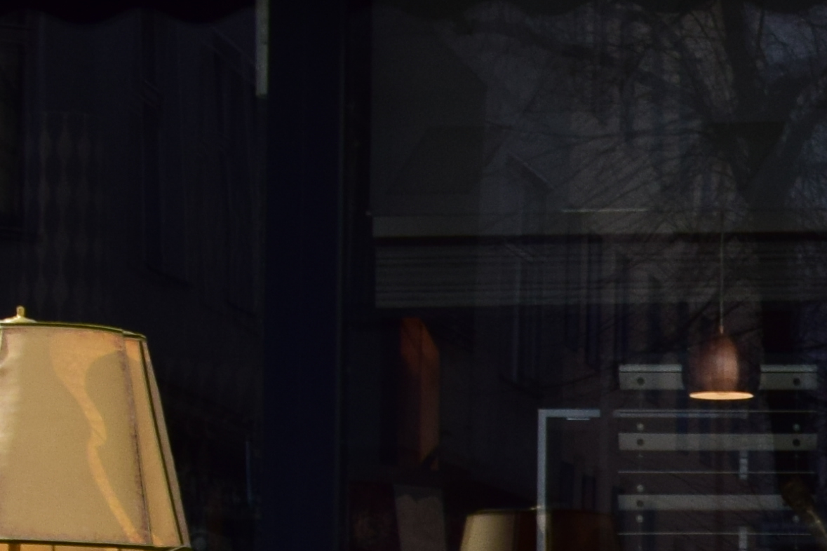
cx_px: 1195
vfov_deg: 8.1
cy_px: 543
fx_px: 3859
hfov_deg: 11.8
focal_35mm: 168
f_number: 14
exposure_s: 1/200
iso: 250
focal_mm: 22
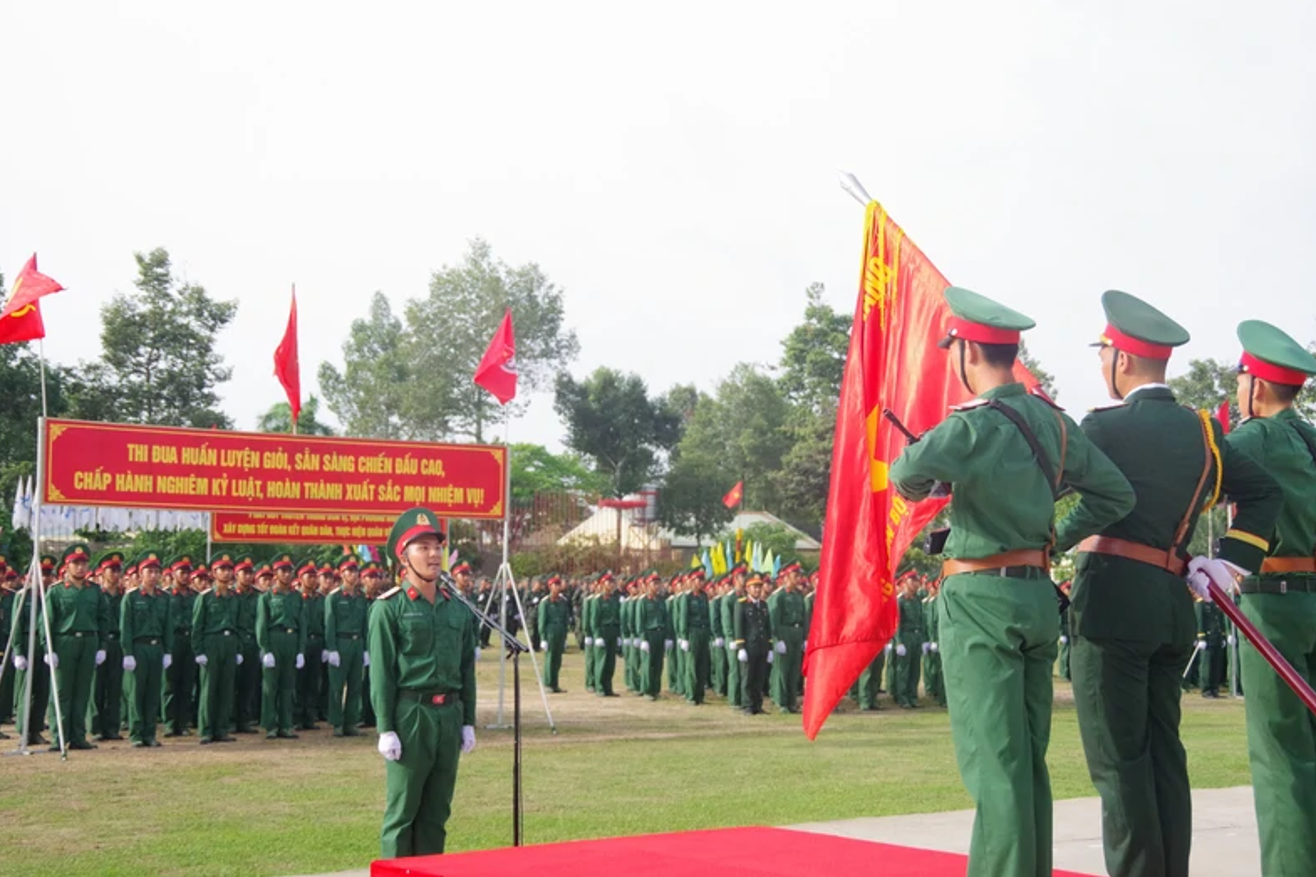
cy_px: 438
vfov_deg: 24.6
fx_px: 2010
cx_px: 655
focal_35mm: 55
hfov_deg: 36.3
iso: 3200
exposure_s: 1/5000
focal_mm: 36
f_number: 5
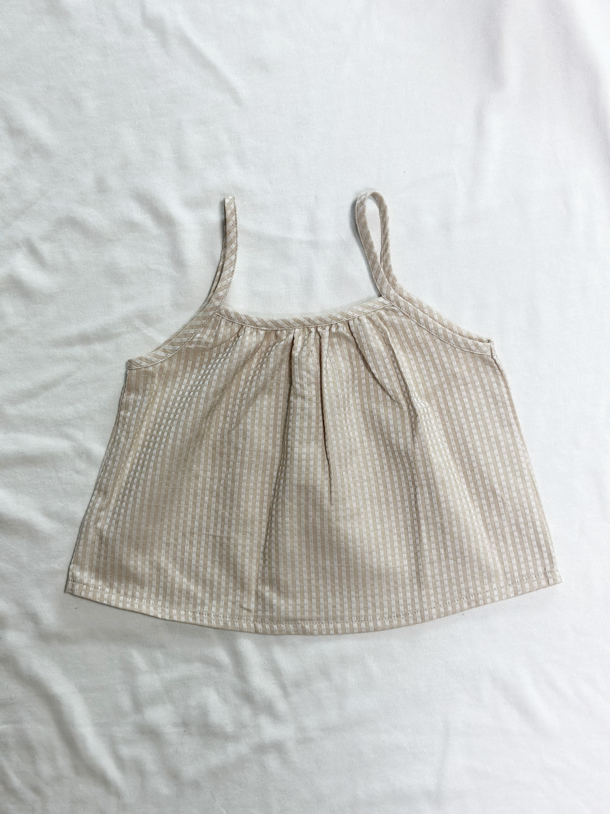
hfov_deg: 30.3
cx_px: 305
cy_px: 407
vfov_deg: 39.7
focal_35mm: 48
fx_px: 1128
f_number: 1.78
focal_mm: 6.86
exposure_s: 1/120
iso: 100
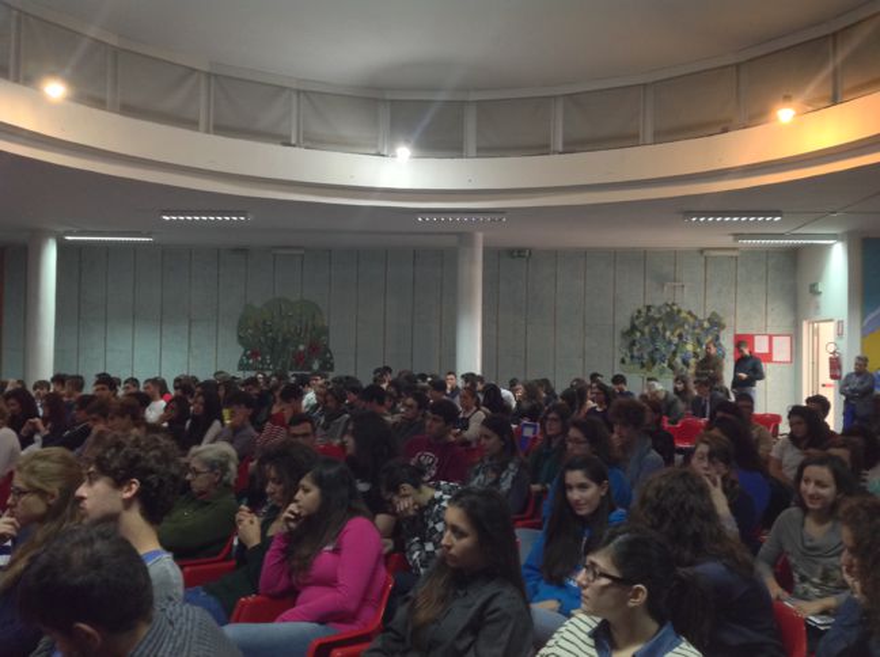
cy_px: 328
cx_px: 440
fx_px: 888
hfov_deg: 52.7
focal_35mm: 35
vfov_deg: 40.6
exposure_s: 1/17
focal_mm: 4.28
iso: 200
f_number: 2.4
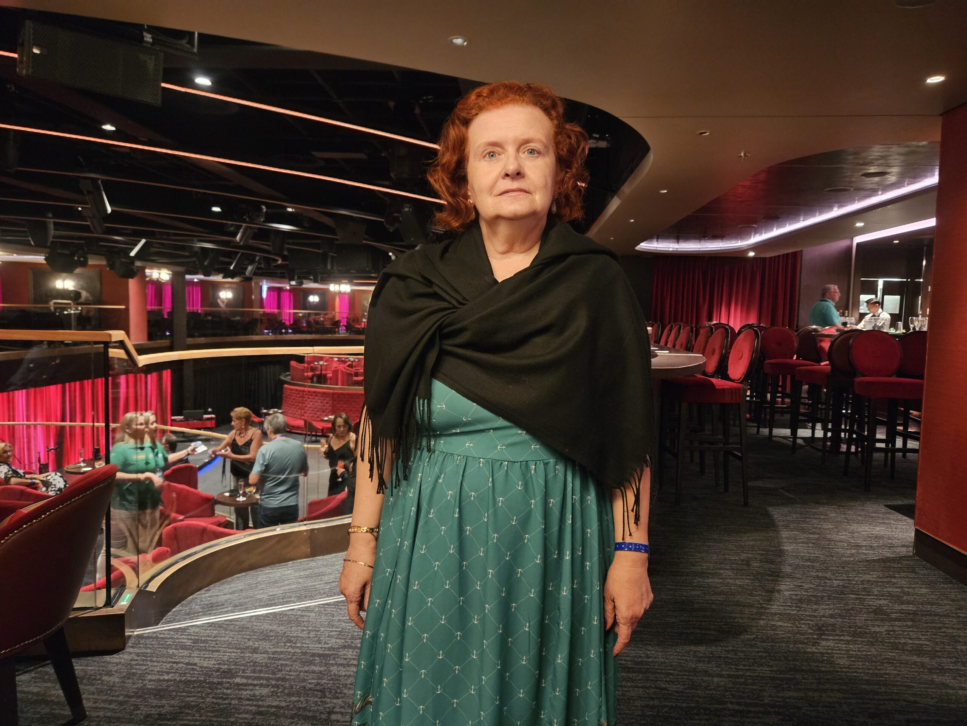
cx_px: 484
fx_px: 643
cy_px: 363
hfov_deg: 73.9
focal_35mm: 23
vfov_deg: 58.9
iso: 640
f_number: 1.8
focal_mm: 5.4
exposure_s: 1/41
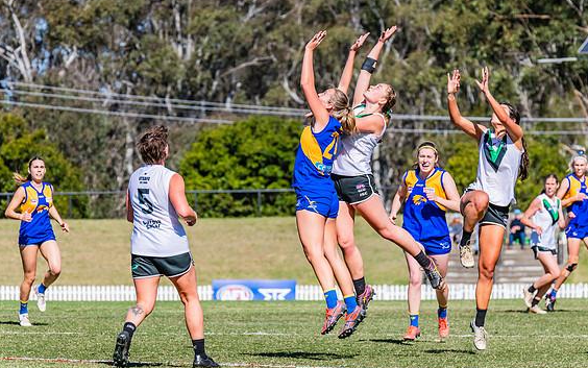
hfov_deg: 5.9
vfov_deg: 3.7
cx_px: 321
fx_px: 5739
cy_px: 183
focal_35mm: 358
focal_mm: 310
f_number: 11
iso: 640
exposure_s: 1/1250
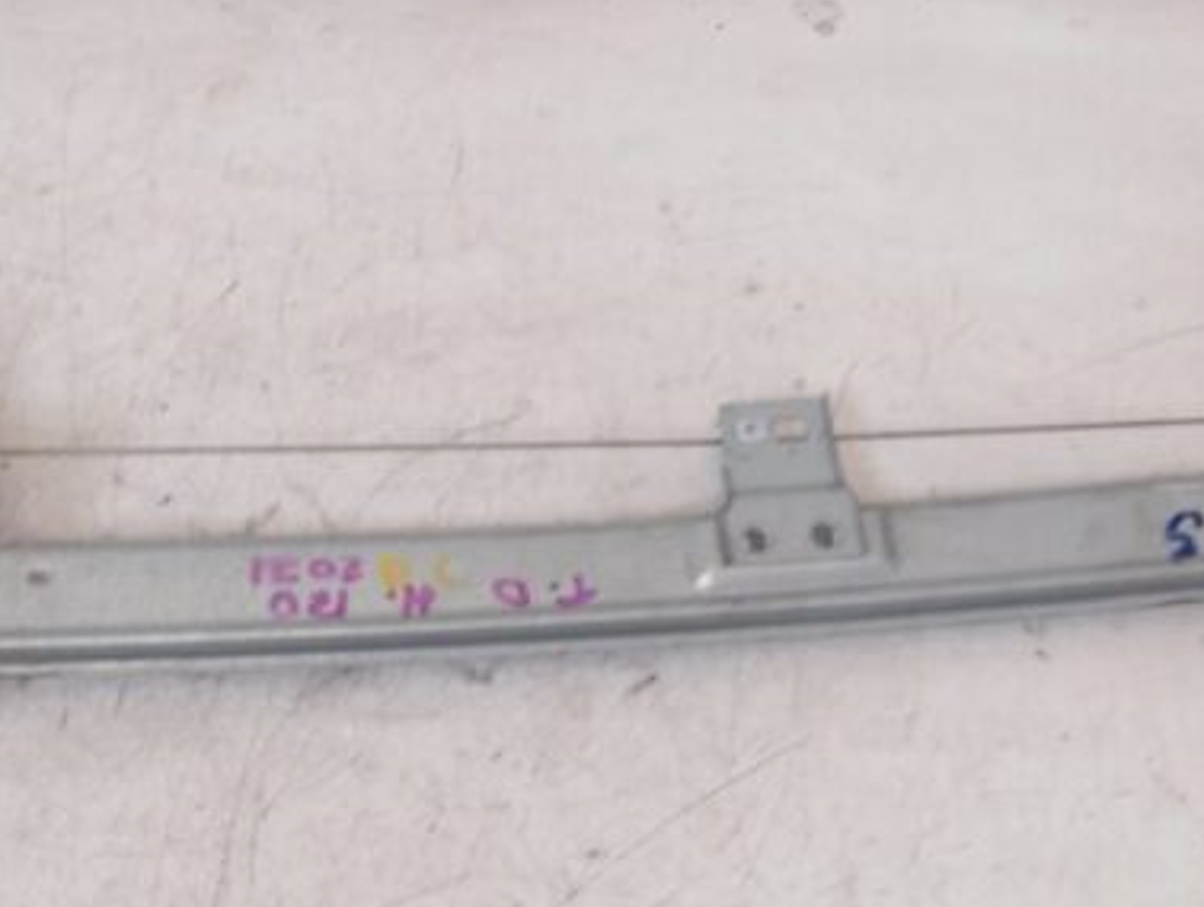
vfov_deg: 28.1
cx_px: 546
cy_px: 525
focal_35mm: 52
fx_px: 1812
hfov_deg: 36.7
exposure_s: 1/33.3
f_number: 1.8
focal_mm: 4.22
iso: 219
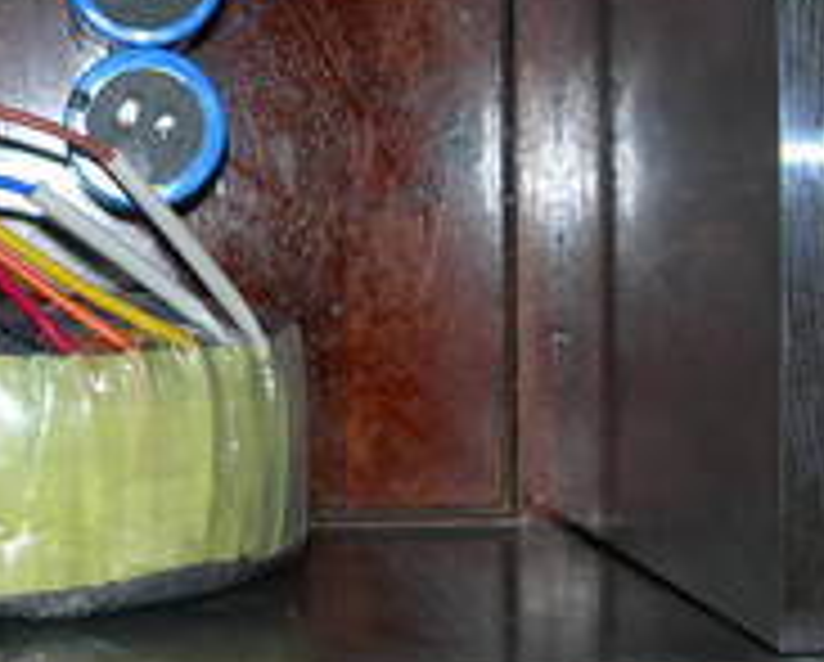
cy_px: 176
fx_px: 1979
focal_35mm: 81
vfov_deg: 18.9
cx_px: 23
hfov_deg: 22.7
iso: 50
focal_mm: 7.8
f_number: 2.8
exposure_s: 1/60.1
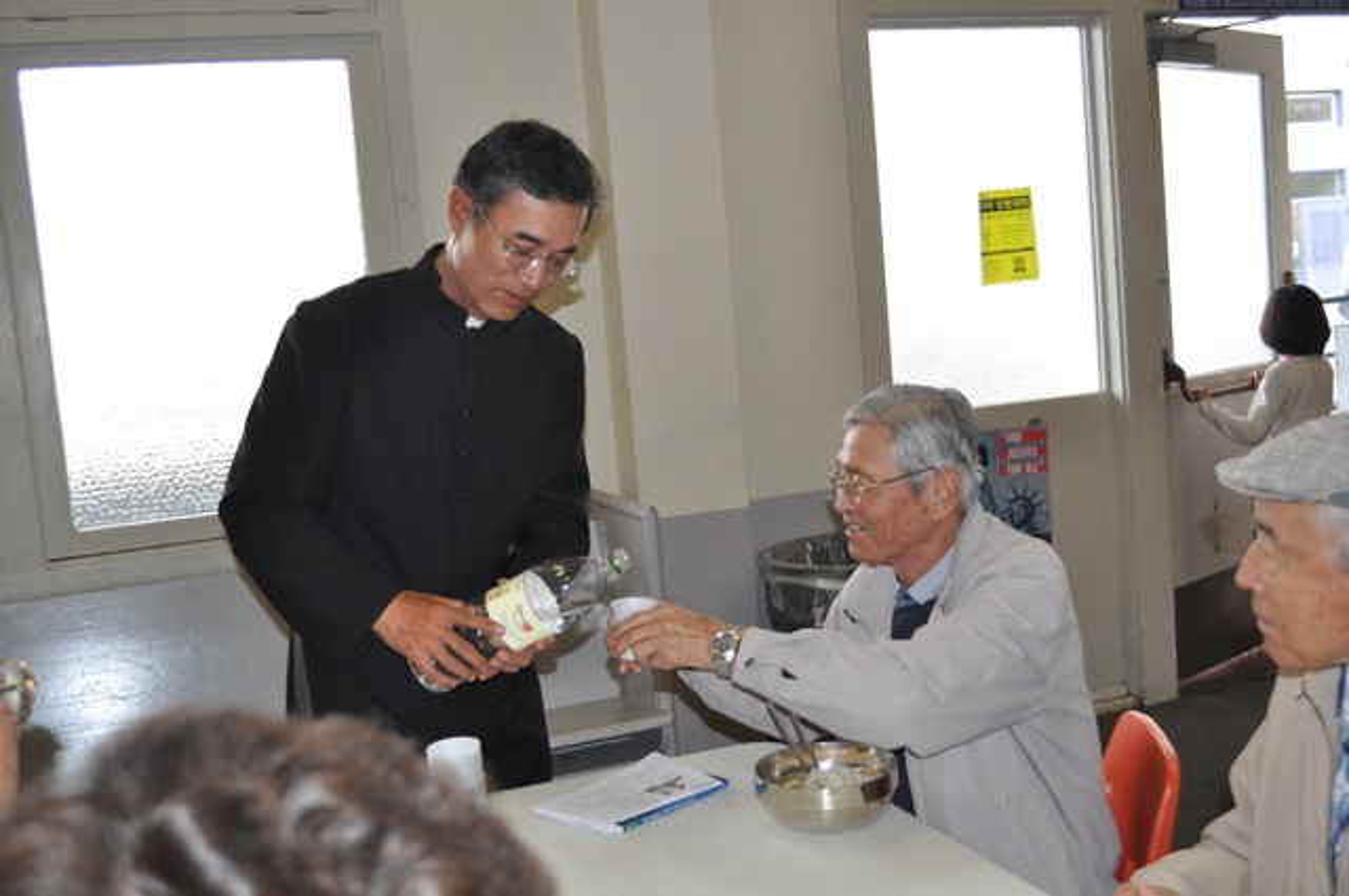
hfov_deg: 46.5
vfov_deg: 31.8
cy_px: 448
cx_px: 674
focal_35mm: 42
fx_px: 1572
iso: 500
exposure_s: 1/125
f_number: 4.5
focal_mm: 28
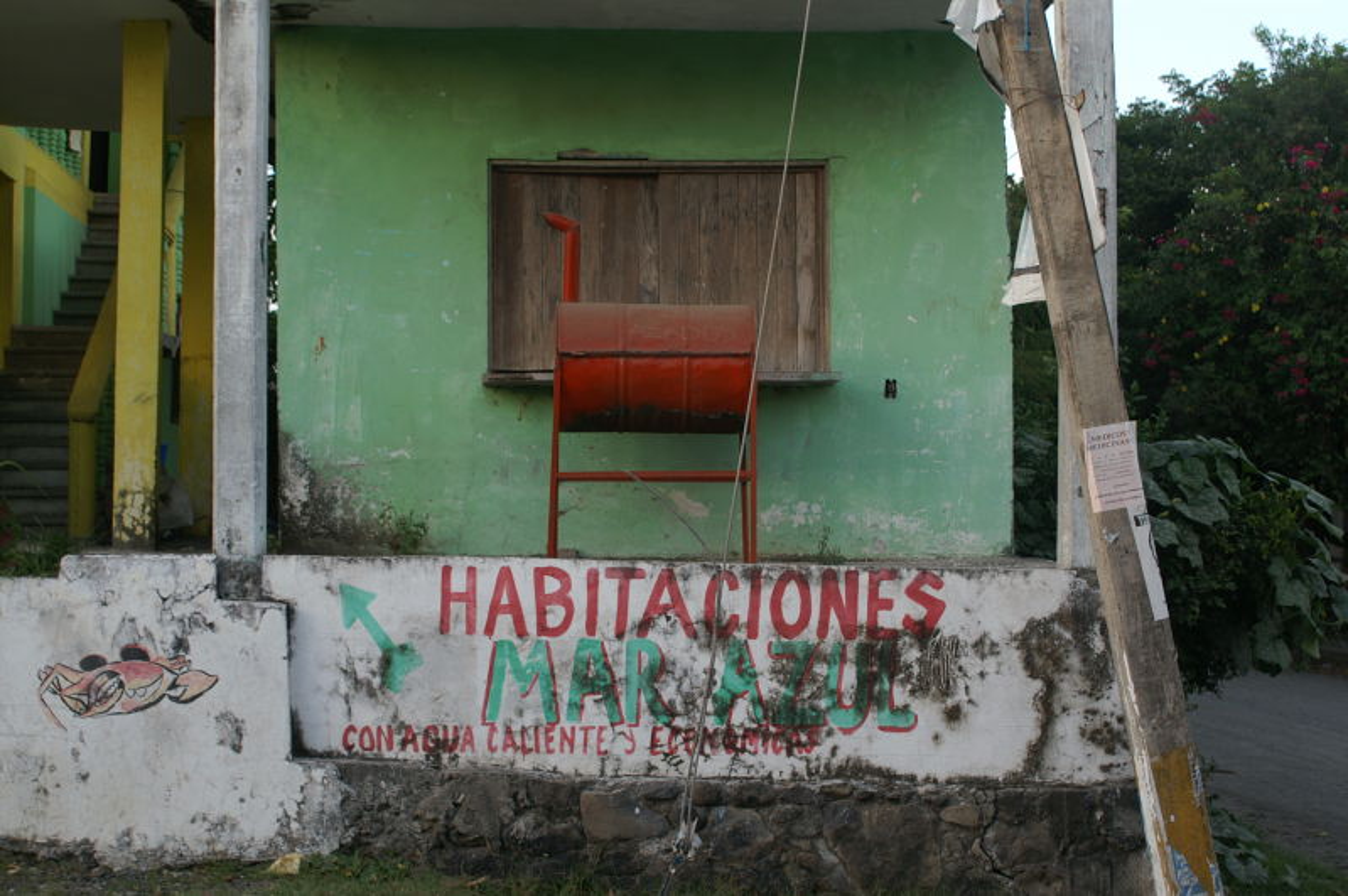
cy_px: 448
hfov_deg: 37.9
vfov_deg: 25.7
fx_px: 1964
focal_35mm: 52
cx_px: 674
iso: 160
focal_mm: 35
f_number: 5.6
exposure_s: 1/30
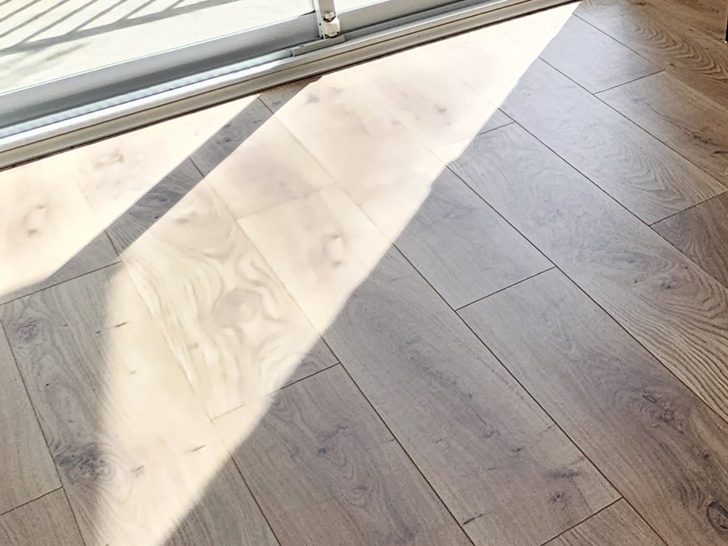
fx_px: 1177
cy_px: -224
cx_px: 1208
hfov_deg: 23.6
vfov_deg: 22.4
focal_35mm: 56
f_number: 2.2
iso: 64
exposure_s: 1/120
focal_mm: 2.2
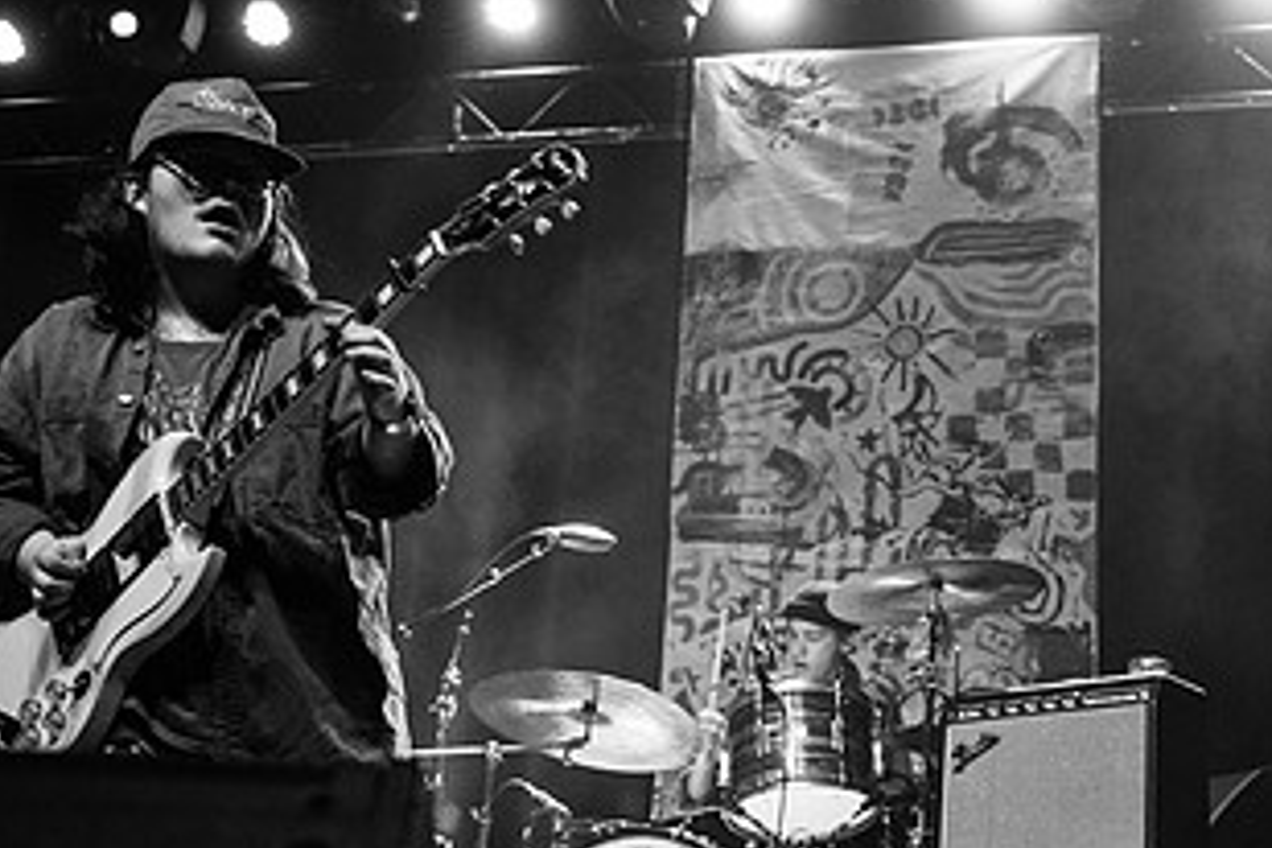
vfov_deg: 22.6
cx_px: 877
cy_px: 471
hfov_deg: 33.0
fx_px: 2120
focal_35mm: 60
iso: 2500
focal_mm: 32
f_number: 3.2
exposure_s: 1/160
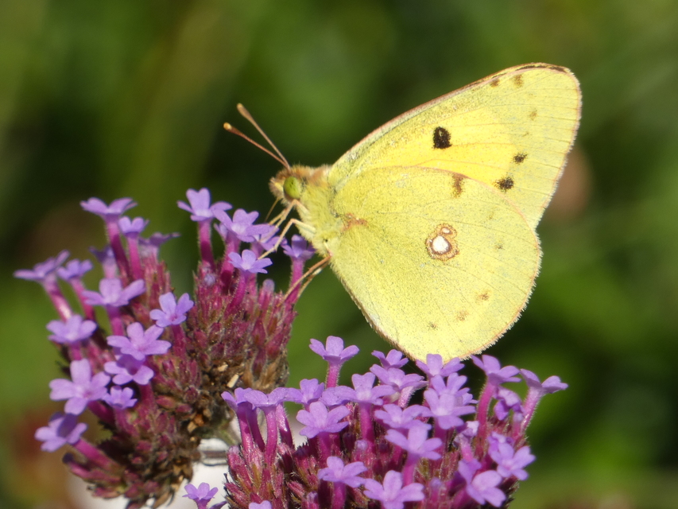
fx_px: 11440
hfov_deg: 3.4
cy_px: 254
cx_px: 339
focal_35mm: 584
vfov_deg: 2.5
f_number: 5.6
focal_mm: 104.7
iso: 80
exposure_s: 1/200
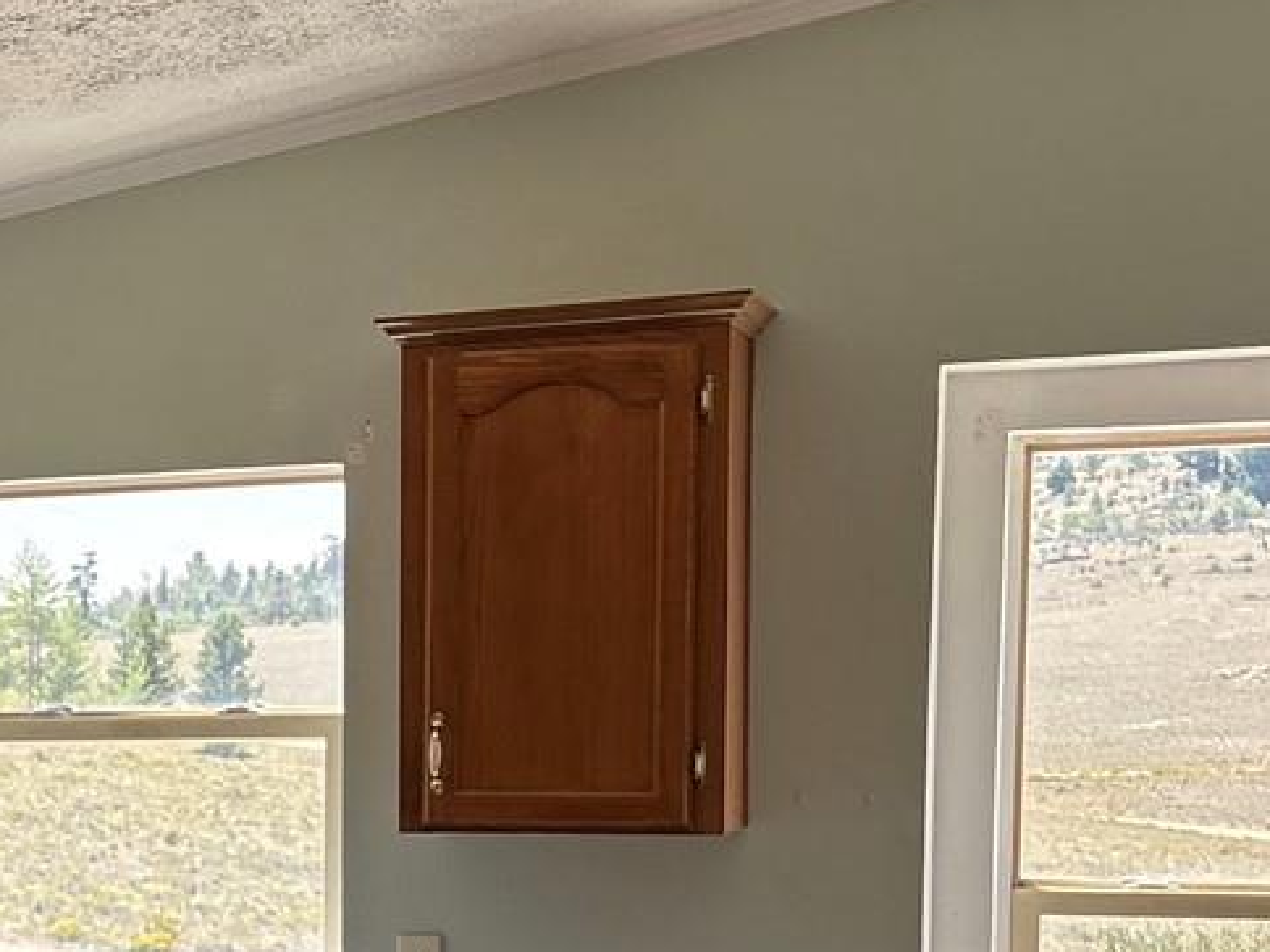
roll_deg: +0.2
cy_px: 957
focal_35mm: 86
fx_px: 3155
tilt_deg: -3.7
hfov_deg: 19.9
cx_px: -596
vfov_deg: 16.8
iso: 50
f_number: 1.6
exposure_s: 1/341
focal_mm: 5.96
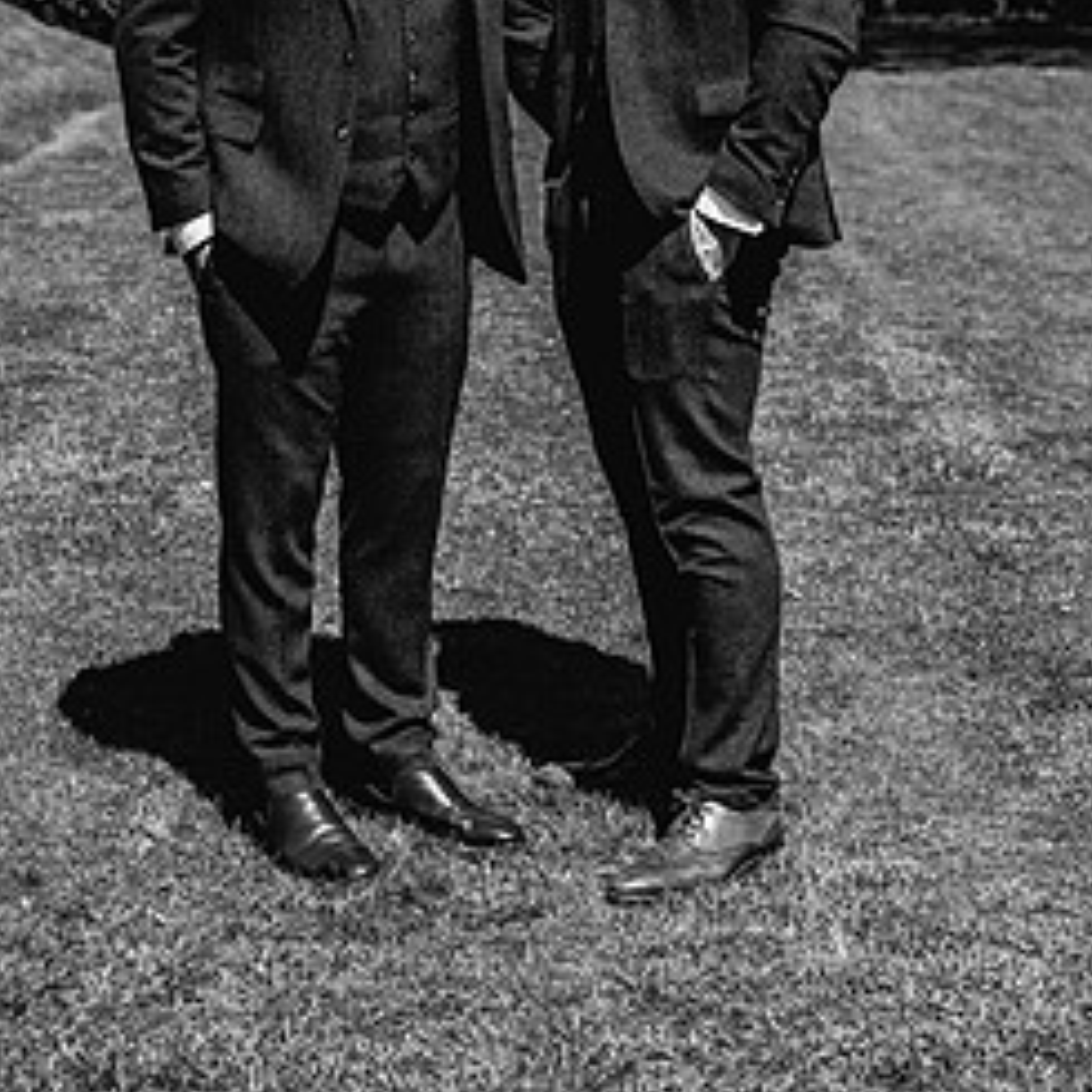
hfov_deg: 18.9
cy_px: 143
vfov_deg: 18.6
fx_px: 3284
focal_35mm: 92
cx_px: 606
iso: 160
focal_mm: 59
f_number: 4.5
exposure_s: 1/1000
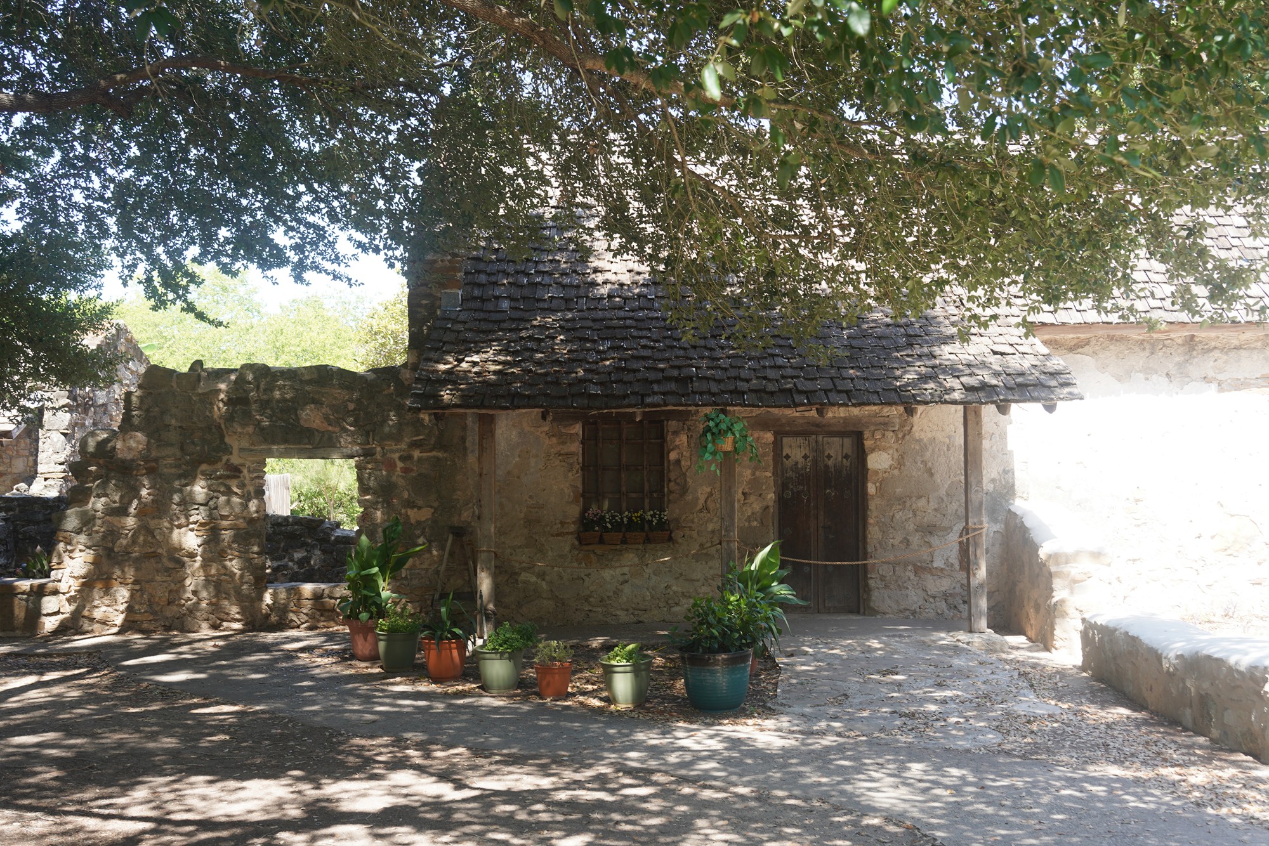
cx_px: 634
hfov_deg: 48.5
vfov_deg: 33.4
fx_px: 1410
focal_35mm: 40
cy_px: 423
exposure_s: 1/100
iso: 200
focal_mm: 40
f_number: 7.1
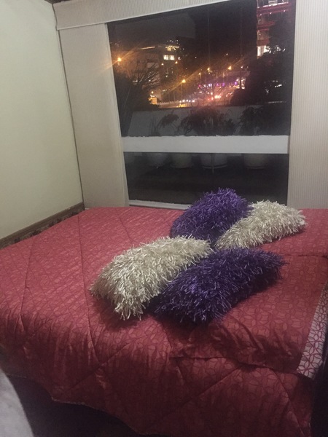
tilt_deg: -18.8
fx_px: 366
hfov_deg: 48.2
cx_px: 164
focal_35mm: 29
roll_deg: +4.8
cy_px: 218
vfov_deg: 61.7
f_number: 2.2
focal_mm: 4.15
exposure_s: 1/15
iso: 400
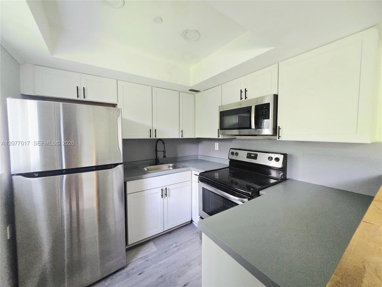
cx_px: 191
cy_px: 144
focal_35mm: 13
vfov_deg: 89.9
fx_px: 143
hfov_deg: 106.2
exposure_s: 1/60.2
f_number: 2.2
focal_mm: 1.7
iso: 320
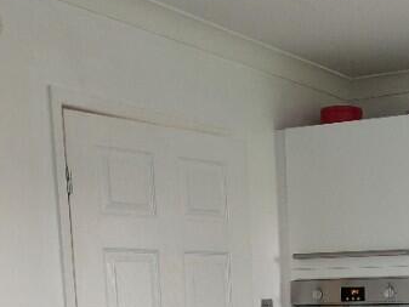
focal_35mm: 76
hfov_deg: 24.6
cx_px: 398
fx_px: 898
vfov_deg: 17.8
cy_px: 429
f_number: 1.89
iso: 226
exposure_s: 1/25
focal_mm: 5.43
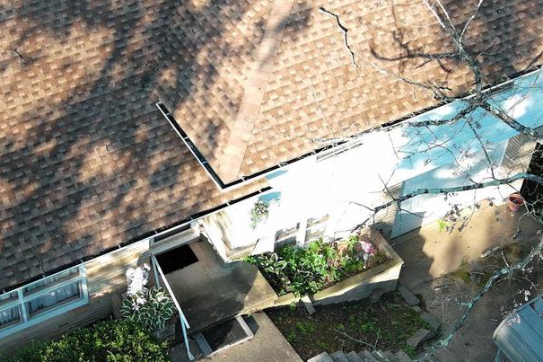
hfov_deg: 28.9
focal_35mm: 69
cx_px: 147
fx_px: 1040
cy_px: 156
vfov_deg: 19.7
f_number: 2.8
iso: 100
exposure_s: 1/216
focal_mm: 10.57
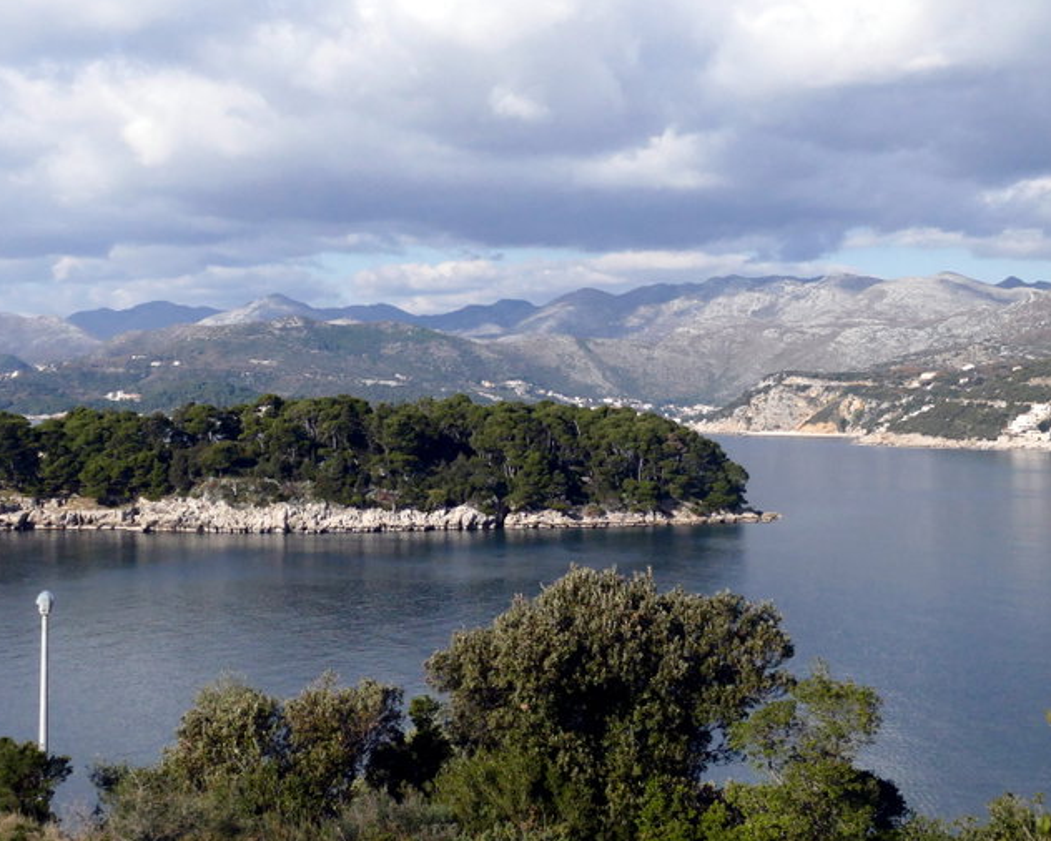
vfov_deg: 26.7
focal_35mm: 57
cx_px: 484
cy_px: 407
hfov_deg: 33.0
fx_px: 1774
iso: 800
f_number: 3.2
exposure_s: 1/13000
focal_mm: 11.6
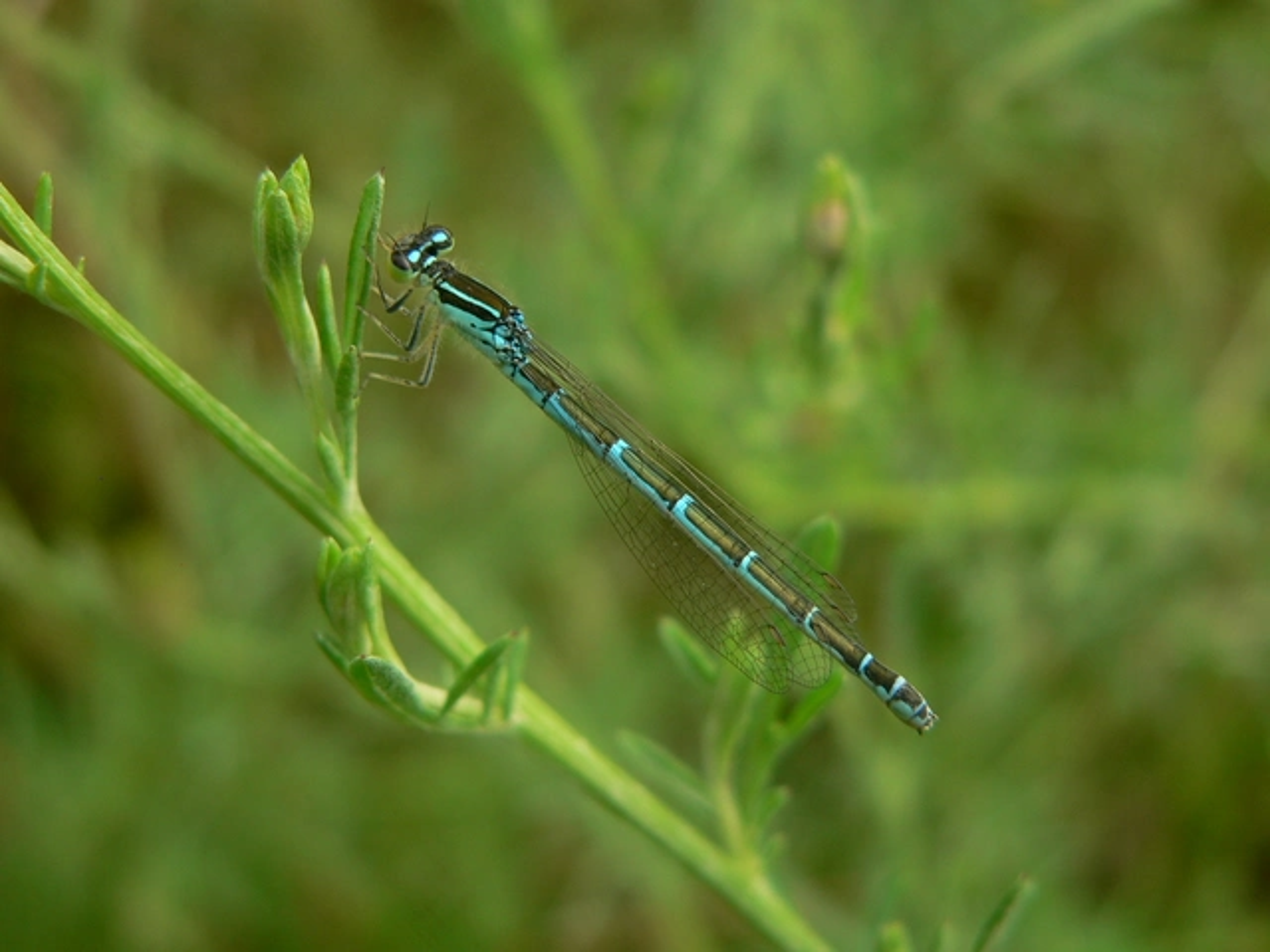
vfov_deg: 20.4
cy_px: 476
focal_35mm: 72
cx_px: 635
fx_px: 2642
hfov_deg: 27.0
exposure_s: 1/200
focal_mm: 12
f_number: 3.3
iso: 80
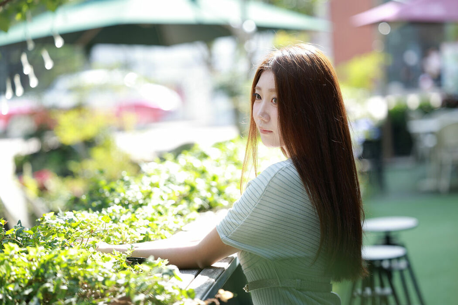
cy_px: 152
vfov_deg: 12.3
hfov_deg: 18.4
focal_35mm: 111
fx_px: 1412
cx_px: 229
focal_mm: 111
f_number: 2.8
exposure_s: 1/250
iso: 100
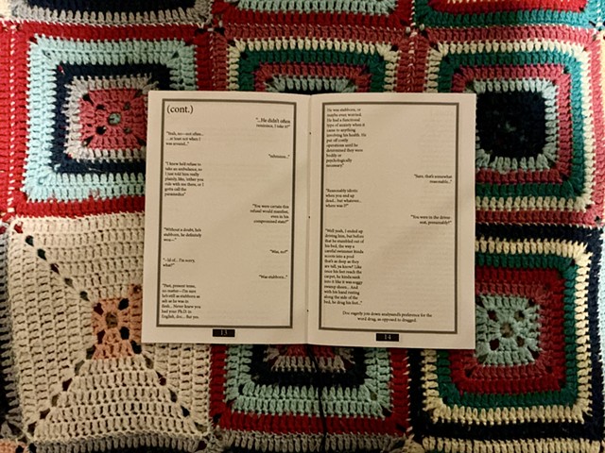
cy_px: 226
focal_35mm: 29
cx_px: 302
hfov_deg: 61.7
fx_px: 507
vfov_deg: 48.2
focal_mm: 3
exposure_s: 1/15
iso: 500
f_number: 1.8
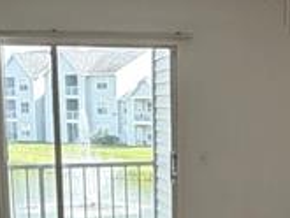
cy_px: 236
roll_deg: +1.1
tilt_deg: -9.4
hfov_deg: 22.3
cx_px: 221
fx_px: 729
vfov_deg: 16.5
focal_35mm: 87
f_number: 2.2
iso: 160
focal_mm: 2.22
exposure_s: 1/121
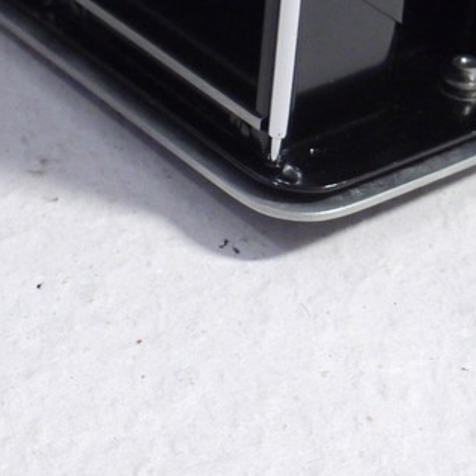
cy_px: -152
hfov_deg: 12.2
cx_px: -29
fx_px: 2194
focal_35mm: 141
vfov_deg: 12.0
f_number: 5.6
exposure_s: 1/13
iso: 800
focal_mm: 21
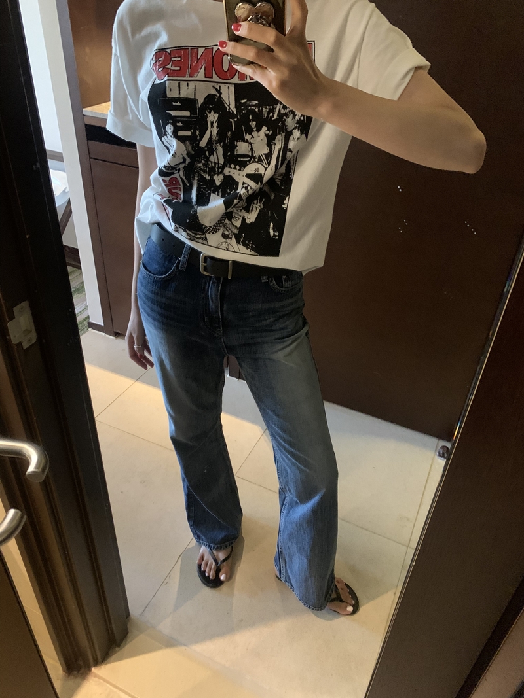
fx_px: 525
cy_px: 349
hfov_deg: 53.1
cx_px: 262
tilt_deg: -34.1
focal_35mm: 26
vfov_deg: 67.3
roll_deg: -4.0
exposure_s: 1/30
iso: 800
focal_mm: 4.25
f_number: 1.8
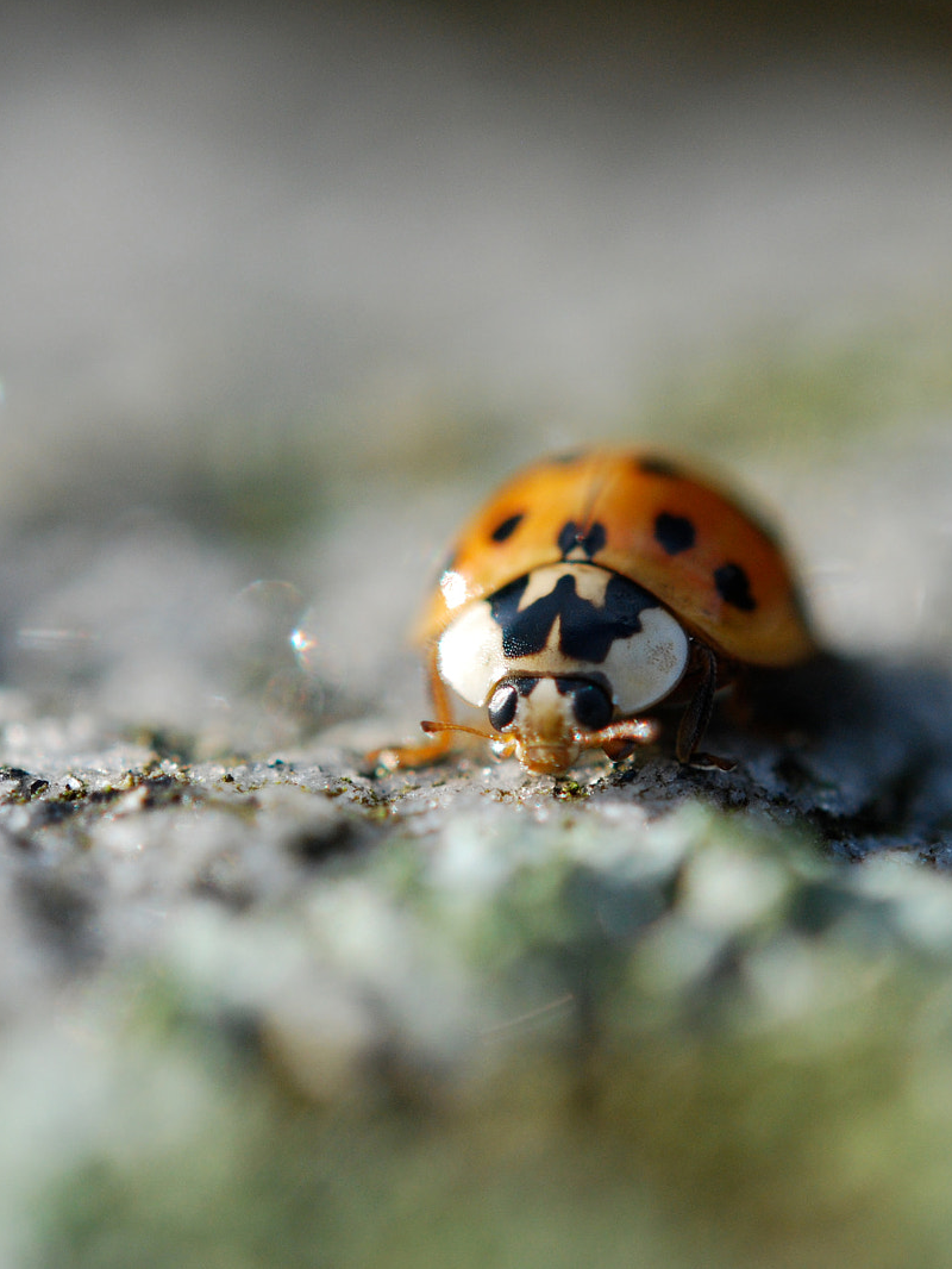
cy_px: 633
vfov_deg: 15.2
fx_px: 4765
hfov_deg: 11.4
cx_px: 549
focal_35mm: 130
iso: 400
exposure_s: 1/640
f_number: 6.3
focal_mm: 60
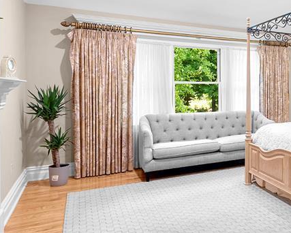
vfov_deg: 40.9
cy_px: 86
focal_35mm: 36
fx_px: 310
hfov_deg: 42.4
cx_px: 300
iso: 100
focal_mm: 16
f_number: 8
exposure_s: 1/1.67
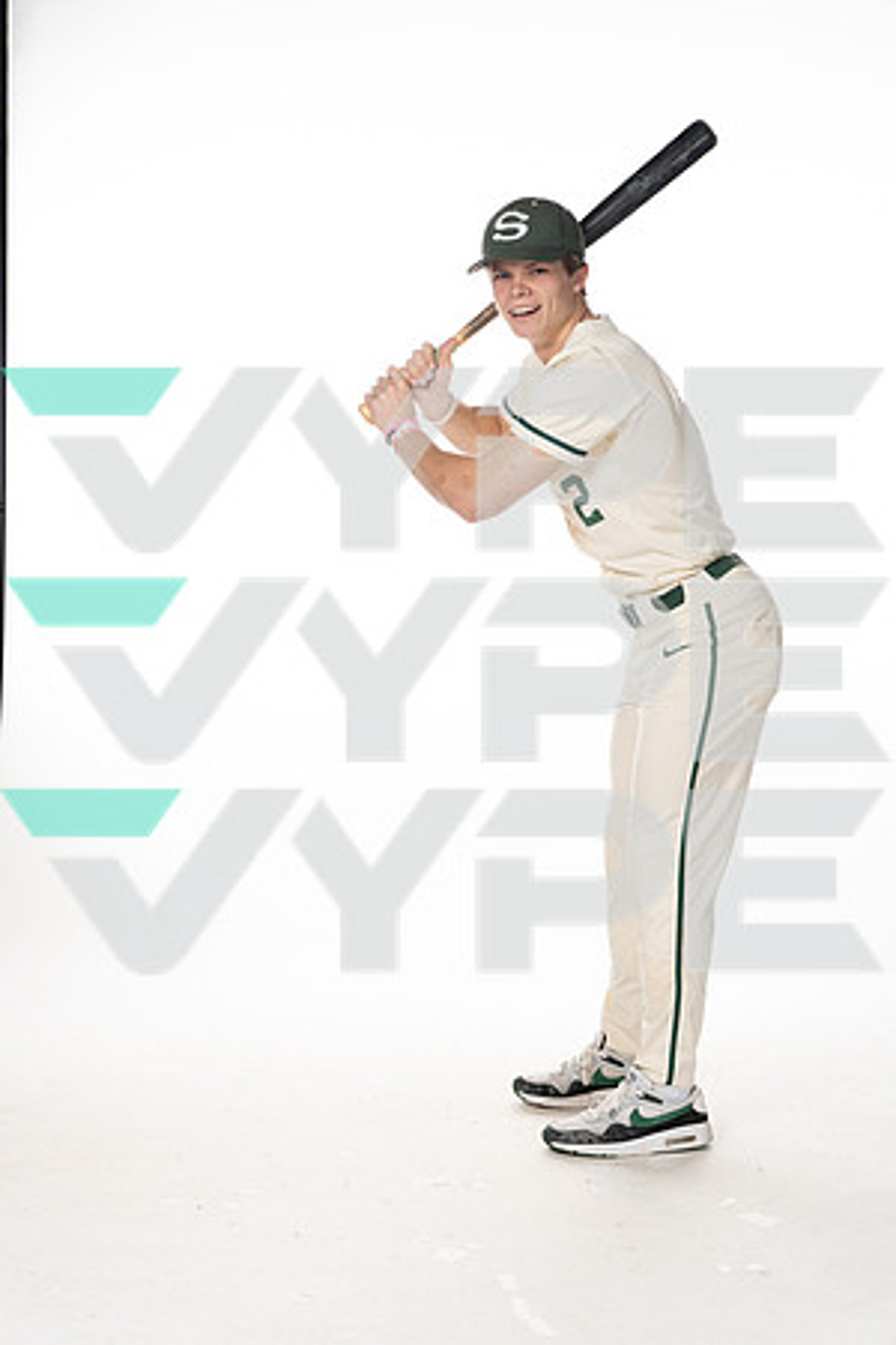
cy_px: 672
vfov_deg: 34.5
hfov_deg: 23.4
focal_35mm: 58
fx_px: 2165
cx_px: 448
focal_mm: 58
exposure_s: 1/250
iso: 400
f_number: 6.3
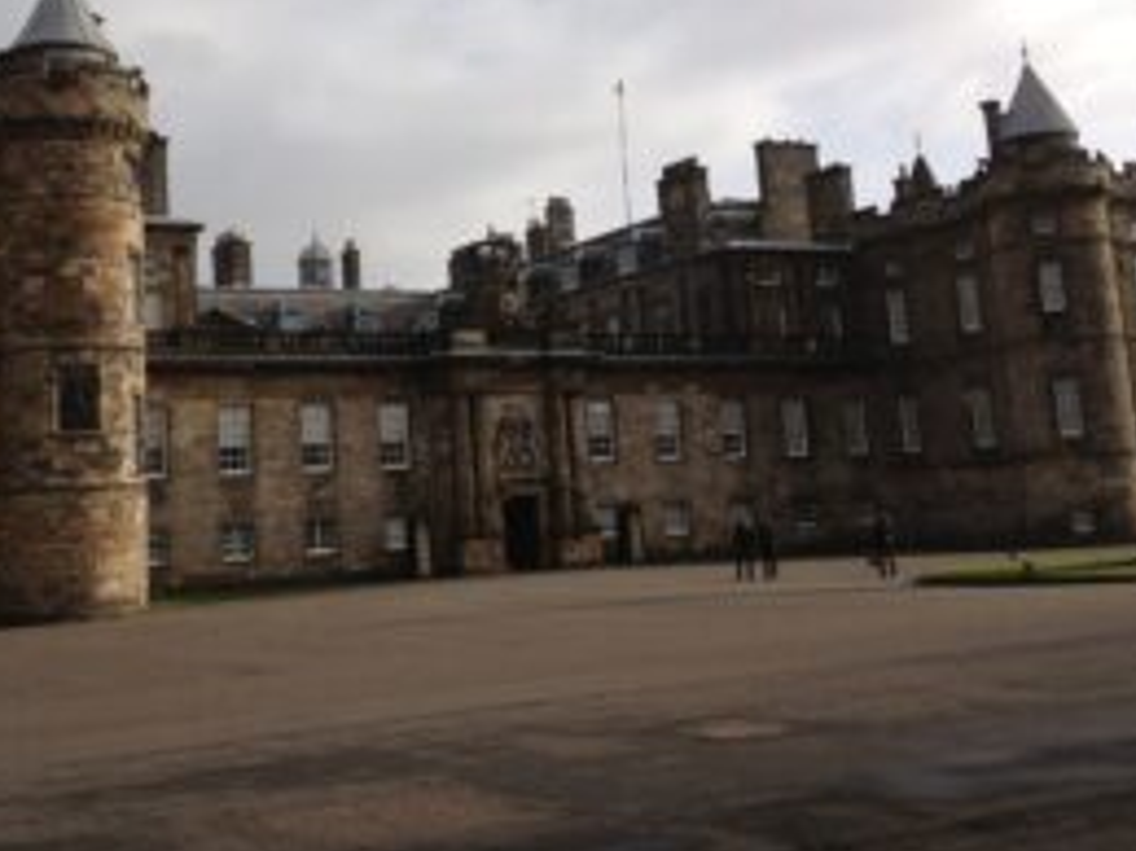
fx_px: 1771
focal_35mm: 54
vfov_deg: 26.7
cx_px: 430
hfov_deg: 35.4
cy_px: 211
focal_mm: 4.28
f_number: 2.4
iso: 50
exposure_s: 1/1577
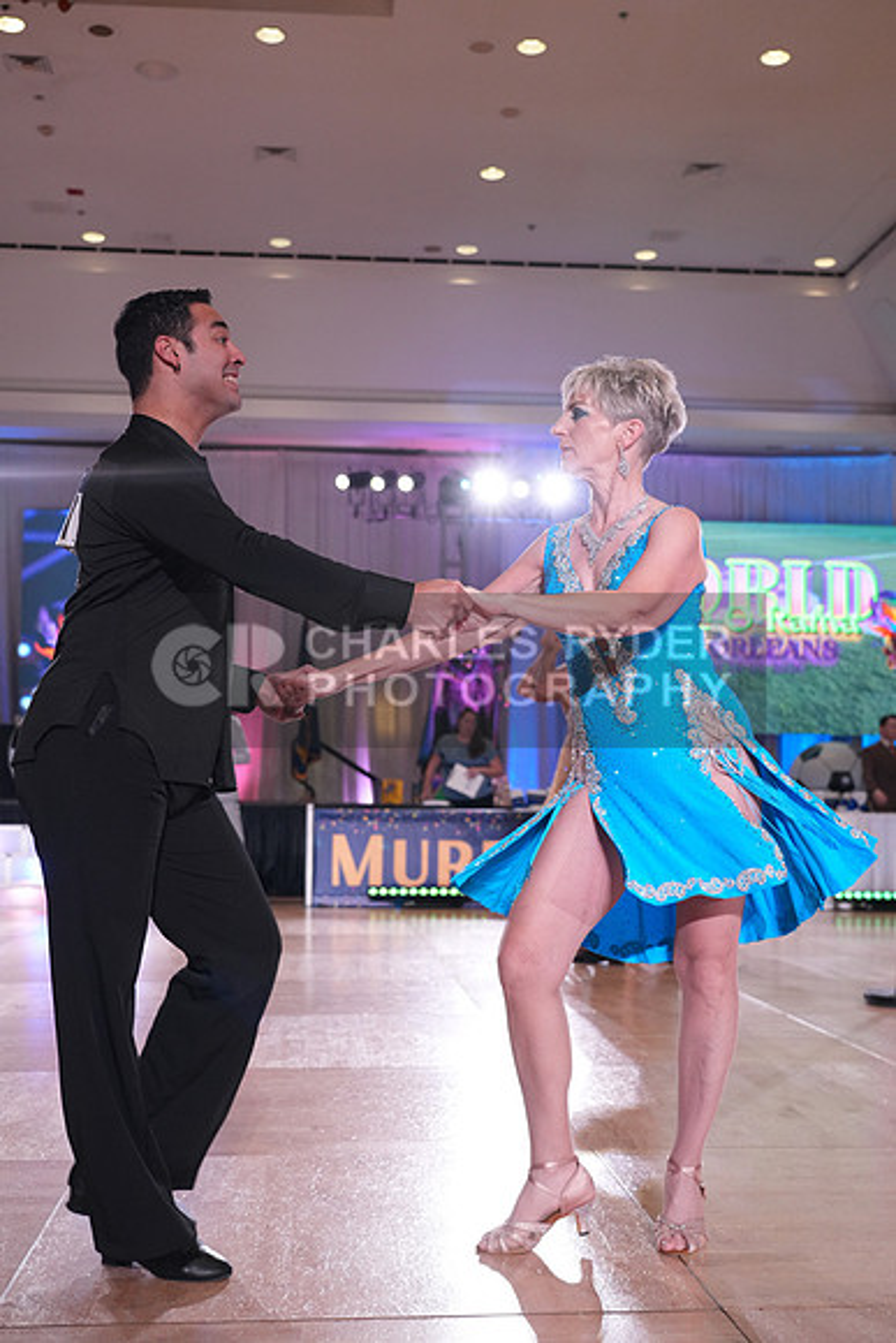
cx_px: 448
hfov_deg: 33.4
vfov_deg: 48.4
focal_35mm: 40
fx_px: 1492
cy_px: 672
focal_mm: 40
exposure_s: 1/500
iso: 2500
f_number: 4
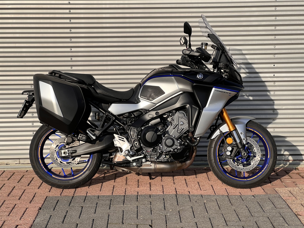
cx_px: 152
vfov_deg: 19.1
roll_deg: +1.3
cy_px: 114
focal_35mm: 77
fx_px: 676
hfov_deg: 25.3
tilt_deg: -6.4
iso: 32
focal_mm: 9
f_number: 2.8
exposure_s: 1/358
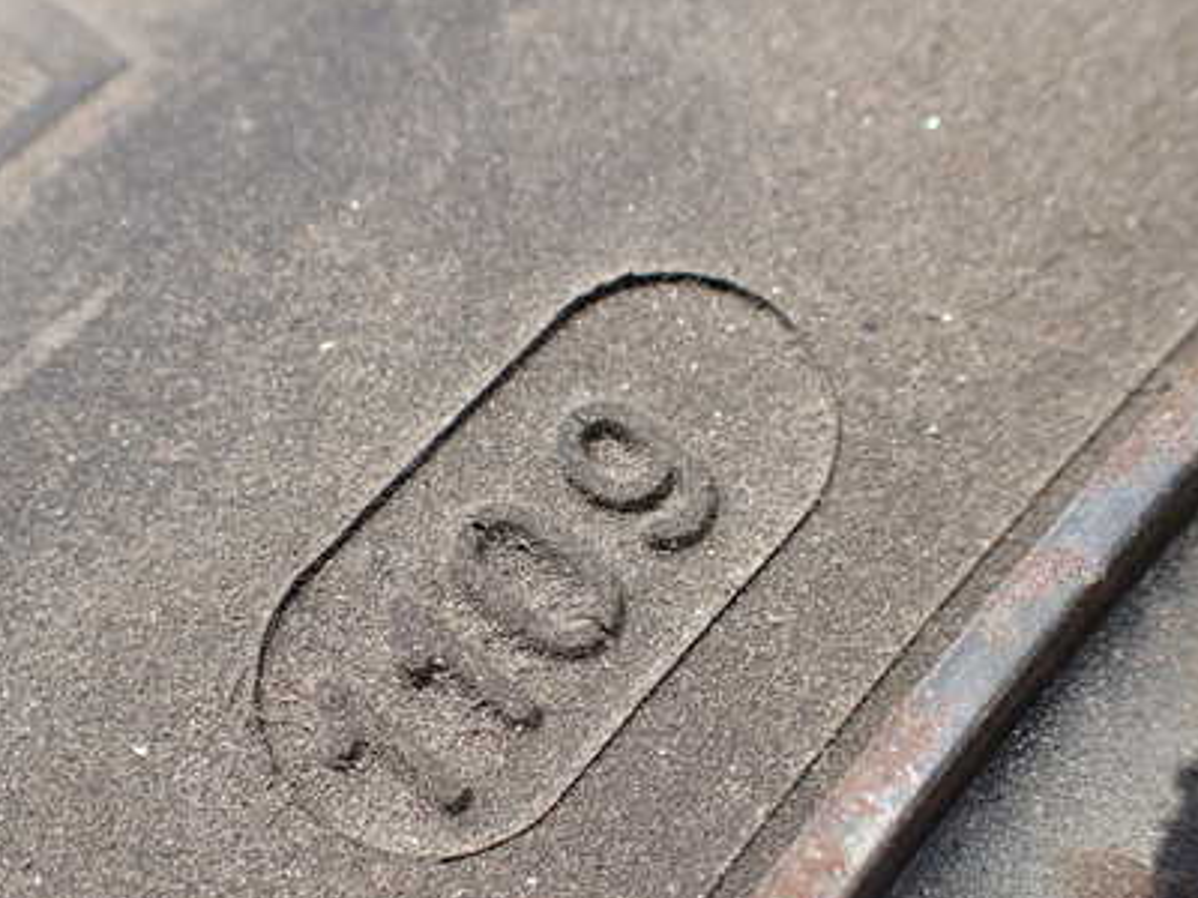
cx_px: 545
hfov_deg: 42.0
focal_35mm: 45
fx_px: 1557
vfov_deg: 32.1
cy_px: 515
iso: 100
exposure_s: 1/800
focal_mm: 5.4
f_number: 3.2
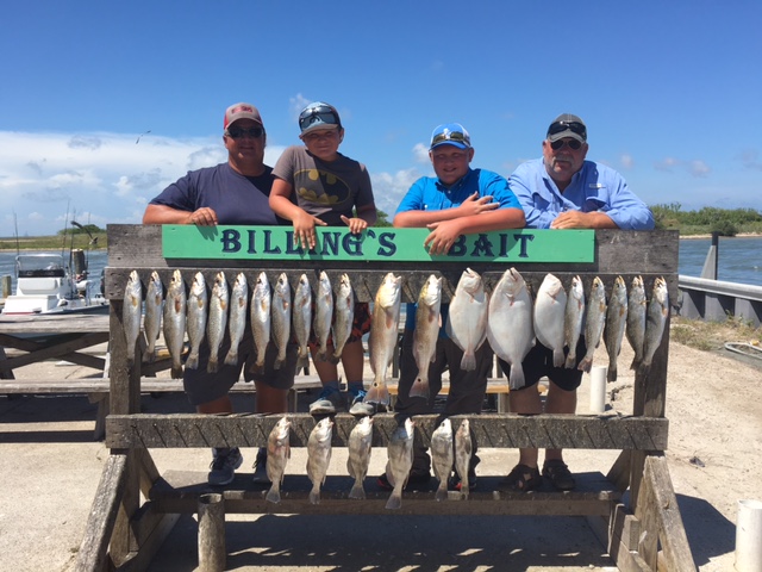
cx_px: 381
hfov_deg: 61.7
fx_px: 638
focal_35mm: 29
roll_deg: +1.7
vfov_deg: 48.2
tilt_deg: -4.3
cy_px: 286
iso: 25
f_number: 2.2
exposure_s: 1/1570
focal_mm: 4.15
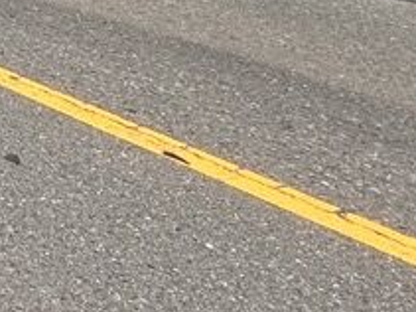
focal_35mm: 85
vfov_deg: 16.8
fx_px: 1021
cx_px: -509
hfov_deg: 15.7
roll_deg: +2.3
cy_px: -32
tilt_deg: -11.9
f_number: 2.2
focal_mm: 2.22
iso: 50
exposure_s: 1/2415
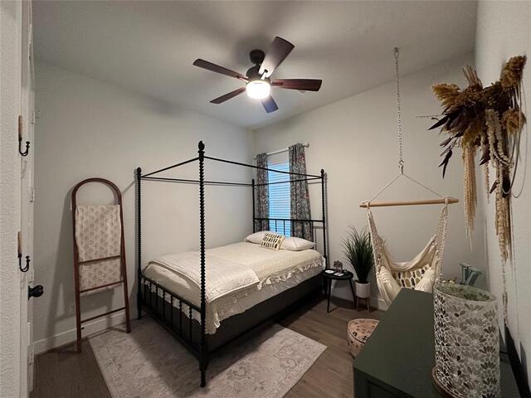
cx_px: 266
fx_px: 215
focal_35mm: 14
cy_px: 199
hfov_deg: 102.1
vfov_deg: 85.7
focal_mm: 2.22
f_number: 2.2
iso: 500
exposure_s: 1/60
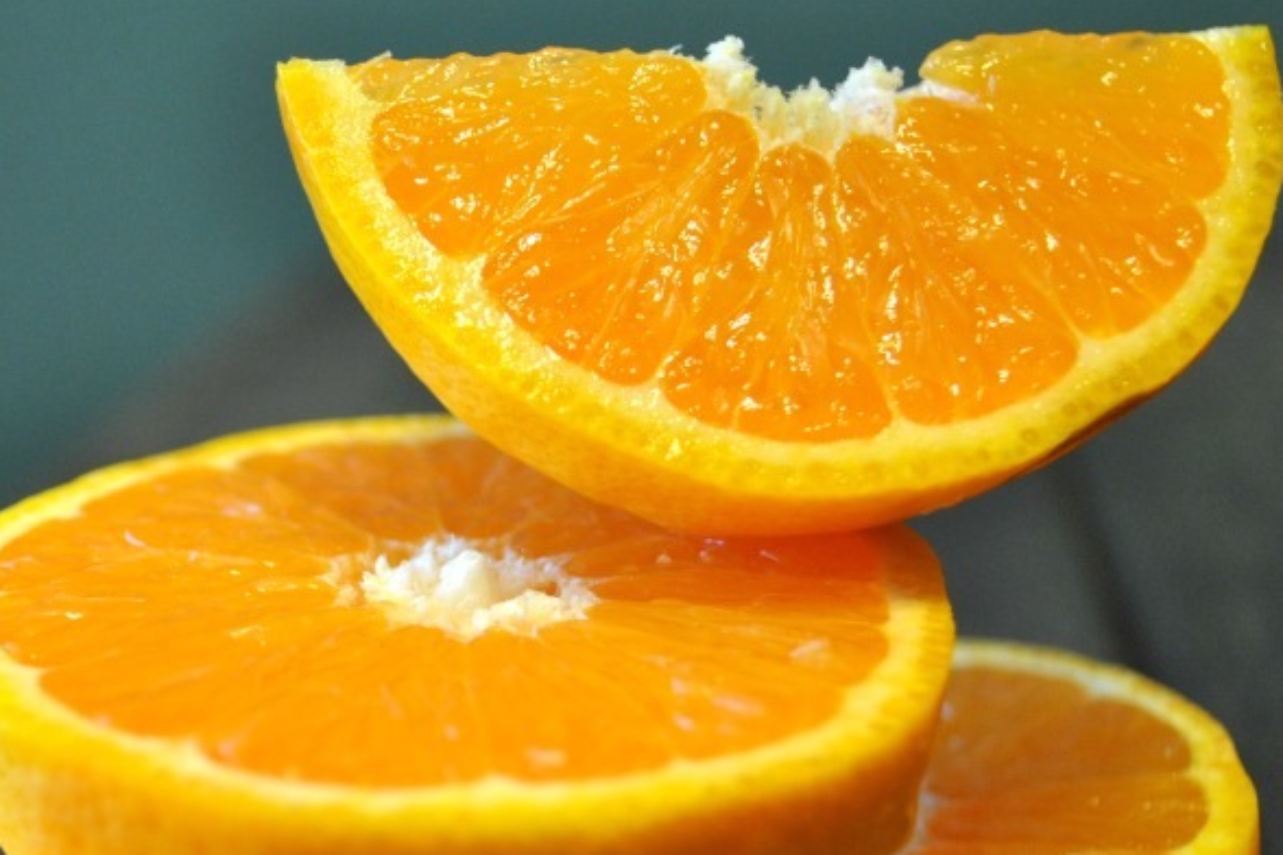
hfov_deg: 42.7
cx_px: 650
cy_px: 425
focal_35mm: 46
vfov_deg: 29.2
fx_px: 1639
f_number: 4.5
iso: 400
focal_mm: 30
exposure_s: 1/25
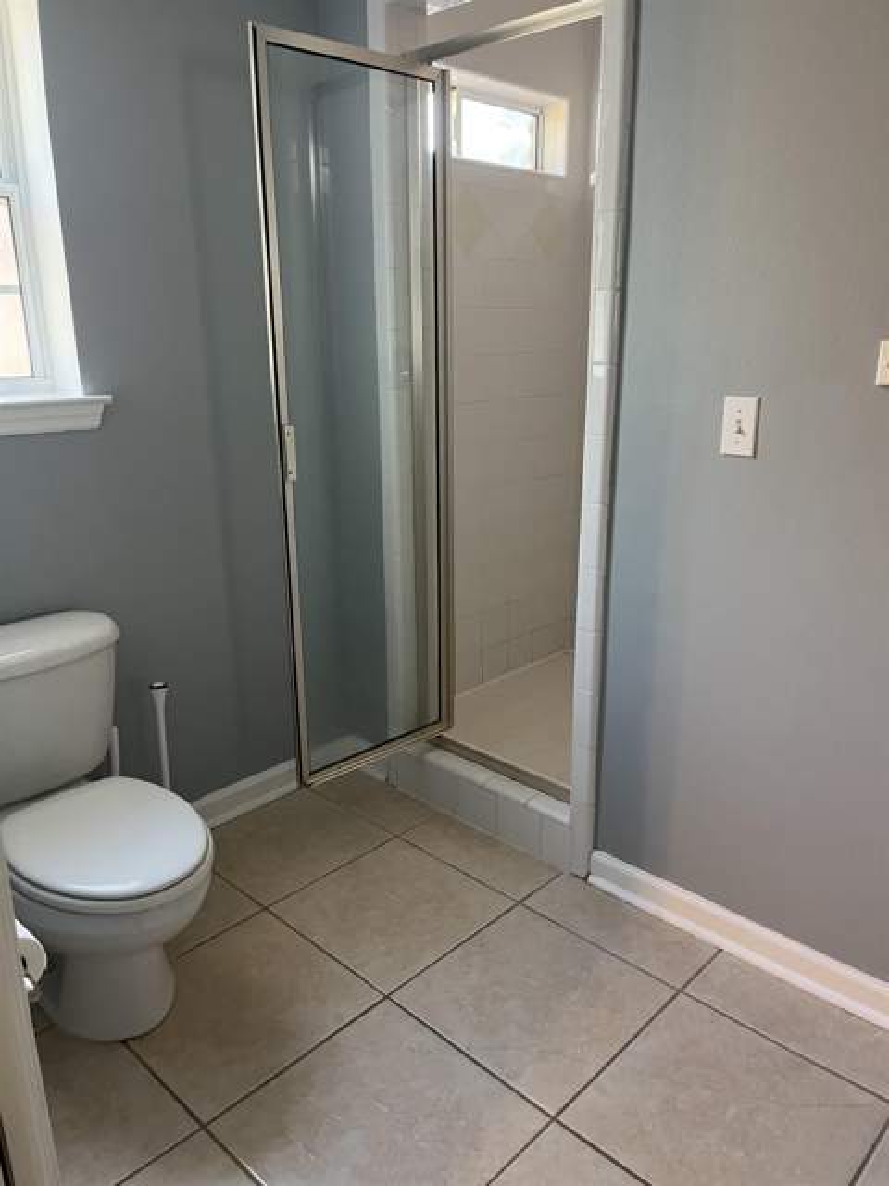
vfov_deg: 67.3
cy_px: 593
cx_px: 444
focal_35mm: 26
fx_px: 890
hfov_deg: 53.1
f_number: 1.6
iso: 400
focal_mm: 5.1
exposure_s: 1/60
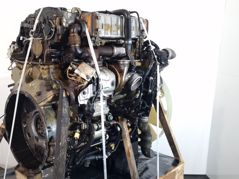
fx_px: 214
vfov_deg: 45.3
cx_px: 88
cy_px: 104
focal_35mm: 31
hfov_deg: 57.6
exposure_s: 1/50
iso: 100
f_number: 1.8
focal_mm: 6.4
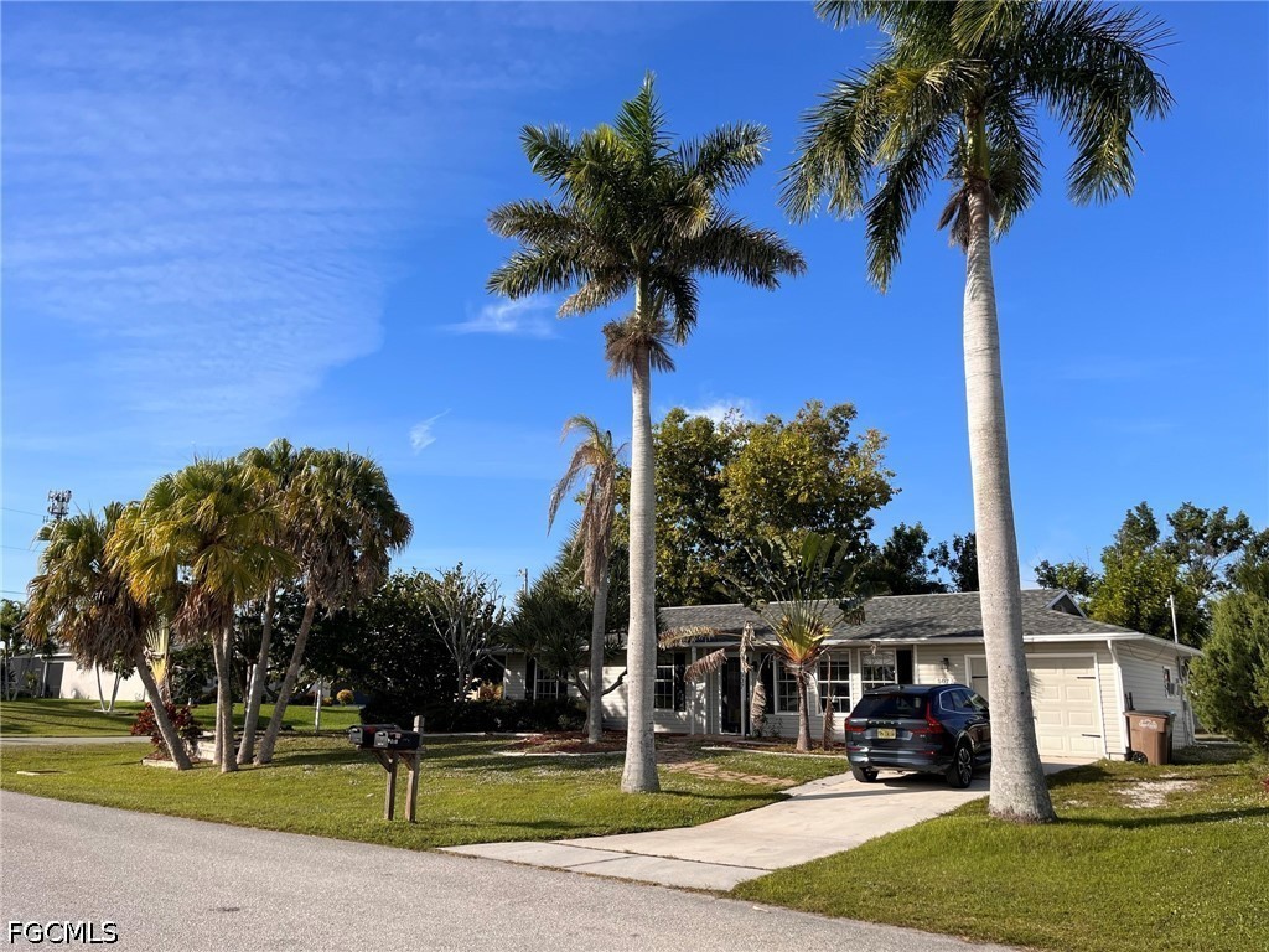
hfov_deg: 67.3
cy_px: 476
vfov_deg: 53.1
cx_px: 634
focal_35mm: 26
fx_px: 953
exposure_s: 1/3049
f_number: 1.6
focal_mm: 5.1
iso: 50
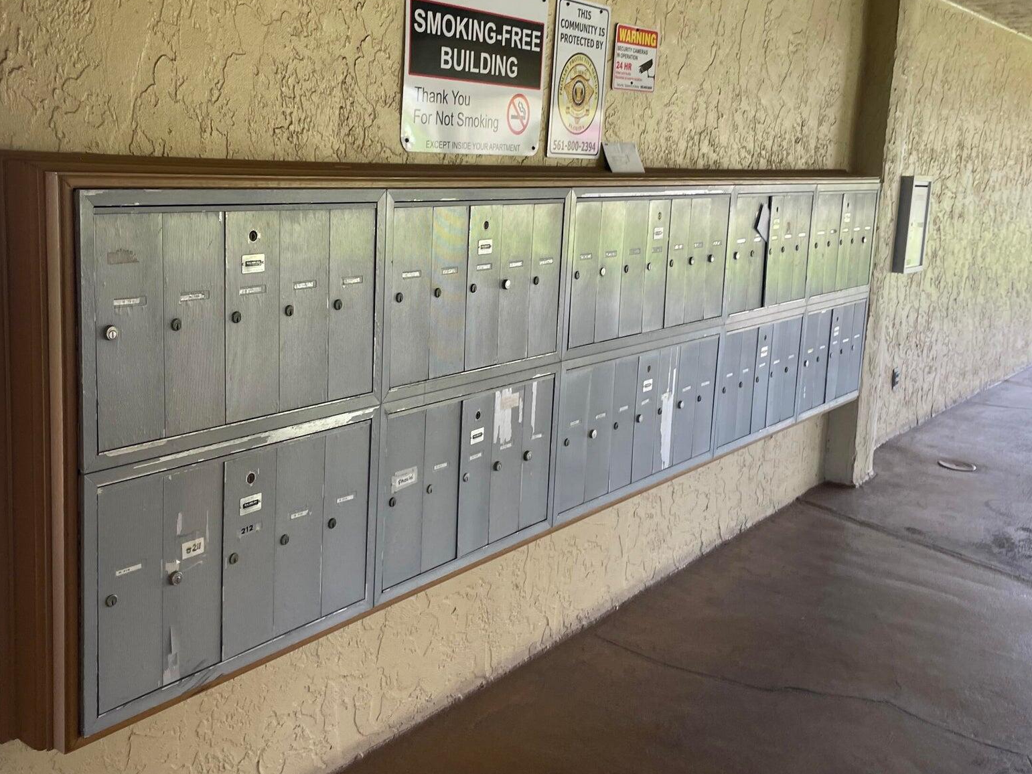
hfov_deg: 51.2
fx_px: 1073
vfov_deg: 39.6
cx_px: 444
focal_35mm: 36
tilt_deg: -7.3
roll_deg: -3.1
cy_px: 345
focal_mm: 4.2
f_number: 1.6
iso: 80
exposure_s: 1/121
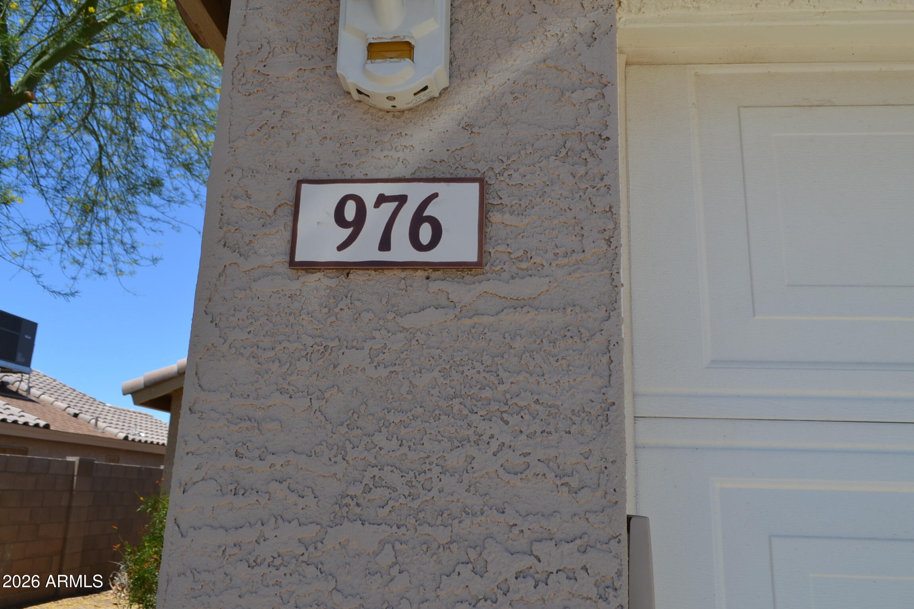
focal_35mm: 27
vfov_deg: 47.9
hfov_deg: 67.4
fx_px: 685
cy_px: 304
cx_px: 457
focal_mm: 18
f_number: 7.1
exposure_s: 1/200
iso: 100
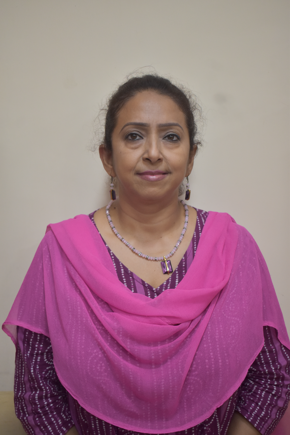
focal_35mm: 48
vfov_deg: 41.1
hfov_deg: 28.1
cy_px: 218
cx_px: 145
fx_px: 580
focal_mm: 32
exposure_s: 1/125
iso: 1250
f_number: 4.5
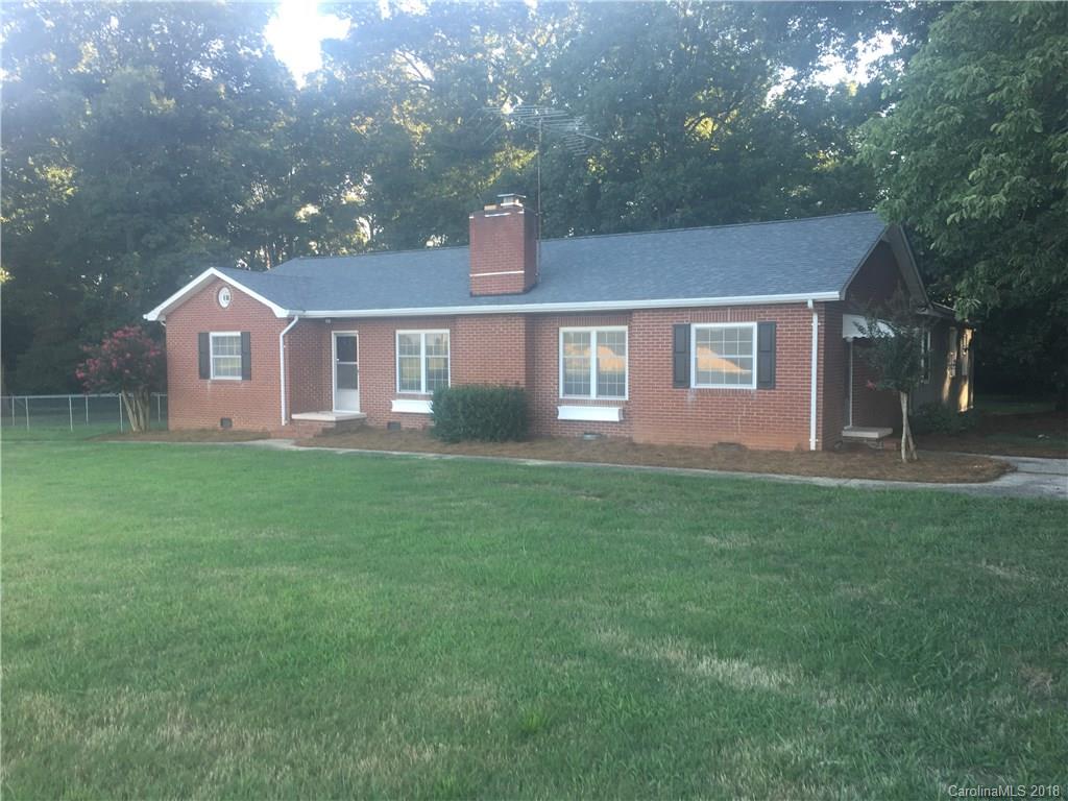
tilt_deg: -0.9
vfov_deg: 48.2
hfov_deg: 61.7
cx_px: 534
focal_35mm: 29
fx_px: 895
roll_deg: -0.1
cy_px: 400
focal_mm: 4.15
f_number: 2.2
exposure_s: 1/60
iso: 25
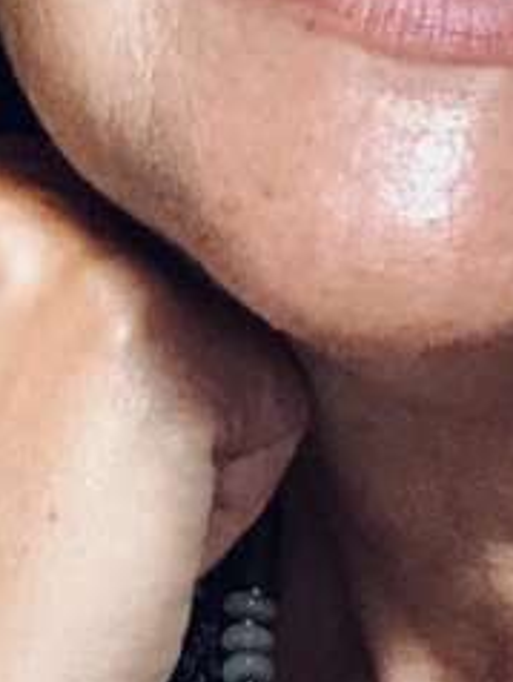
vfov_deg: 11.0
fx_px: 3531
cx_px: 464
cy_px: 265
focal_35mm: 179
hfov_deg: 8.3
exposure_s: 1/30
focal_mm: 2.87
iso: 400
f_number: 2.2
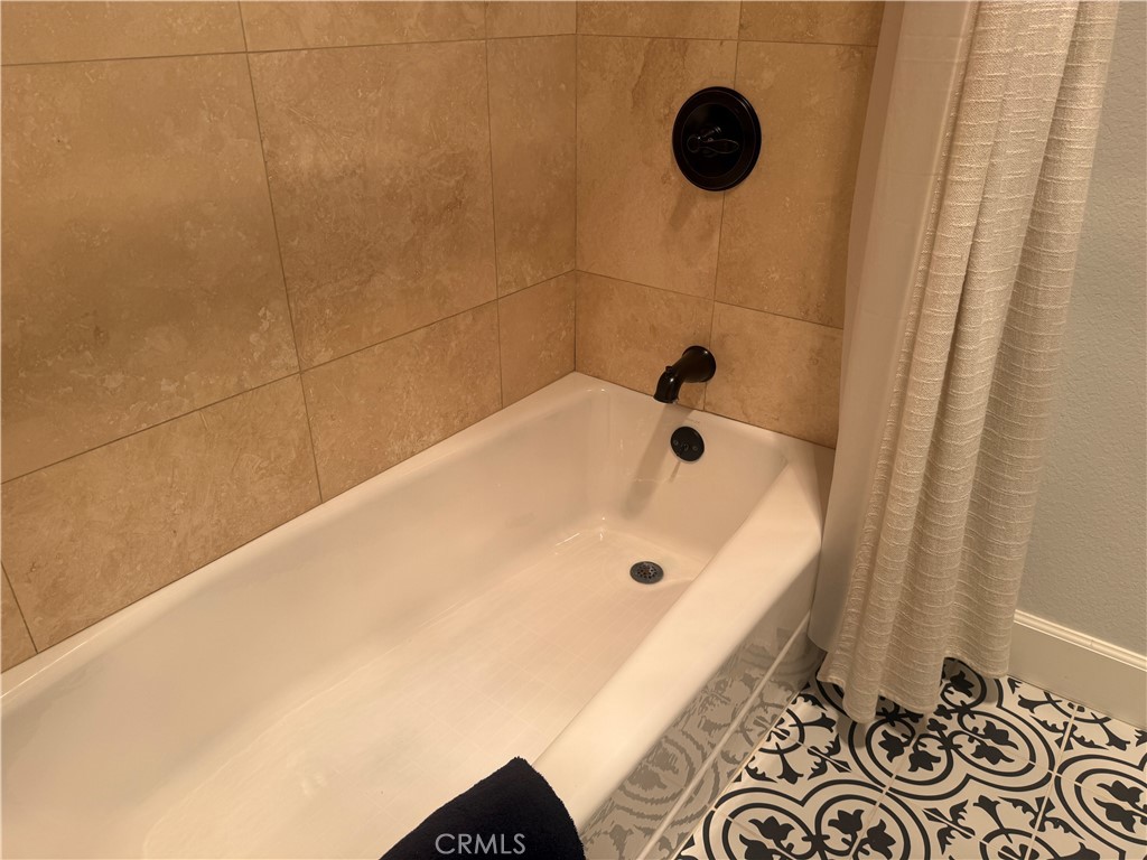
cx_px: 574
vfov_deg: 56.8
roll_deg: +0.1
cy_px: 430
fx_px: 795
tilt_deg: -27.8
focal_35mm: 24
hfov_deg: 71.6
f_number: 1.78
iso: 50
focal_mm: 6.76
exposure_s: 1/120
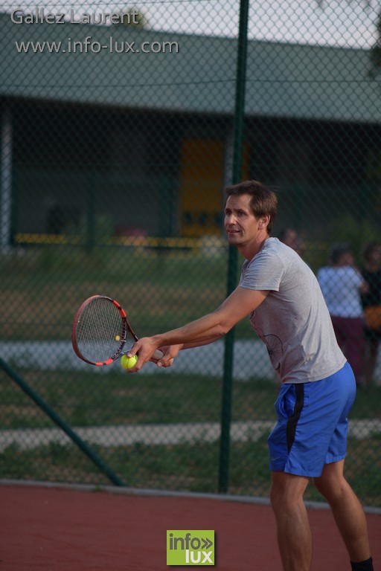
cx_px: 190
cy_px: 286
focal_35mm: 225
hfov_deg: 6.1
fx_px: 3572
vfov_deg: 9.1
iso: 125
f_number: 2.8
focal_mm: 150
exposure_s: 1/1000
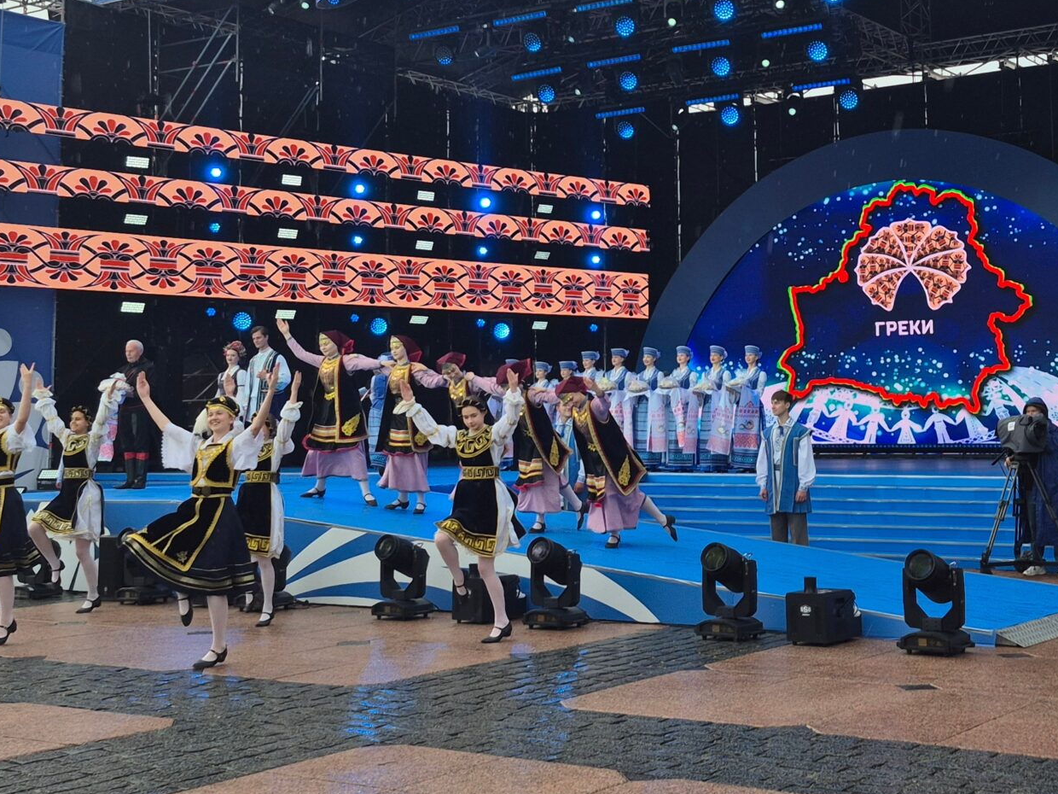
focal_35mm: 38
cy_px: 236
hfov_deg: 48.1
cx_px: 346
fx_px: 1161
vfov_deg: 37.1
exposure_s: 1/552
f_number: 1.8
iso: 25
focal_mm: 5.4
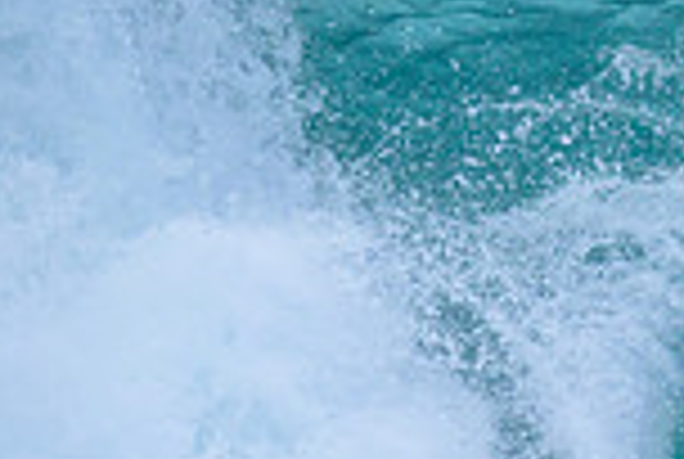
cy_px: 310
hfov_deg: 0.5
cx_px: 1352
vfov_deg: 0.4
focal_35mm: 3826
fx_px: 72836
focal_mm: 800
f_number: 6.3
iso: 1000
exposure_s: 1/2000
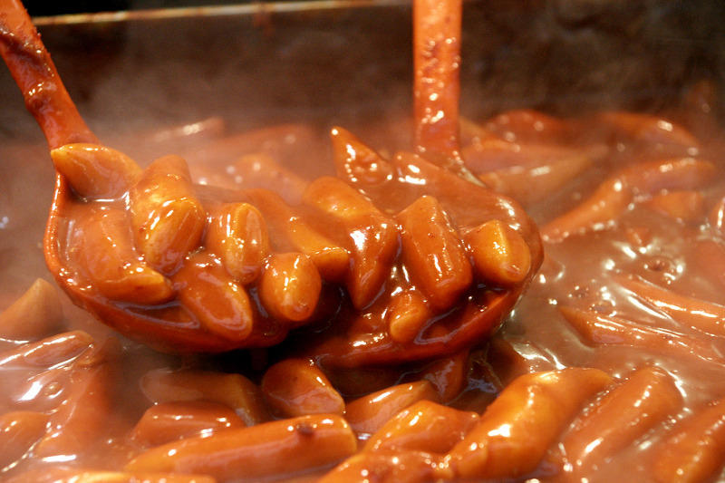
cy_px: 242
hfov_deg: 22.6
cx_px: 362
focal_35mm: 90
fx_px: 1812
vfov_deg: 15.2
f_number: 4.5
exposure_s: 1/100
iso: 1250
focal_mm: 60
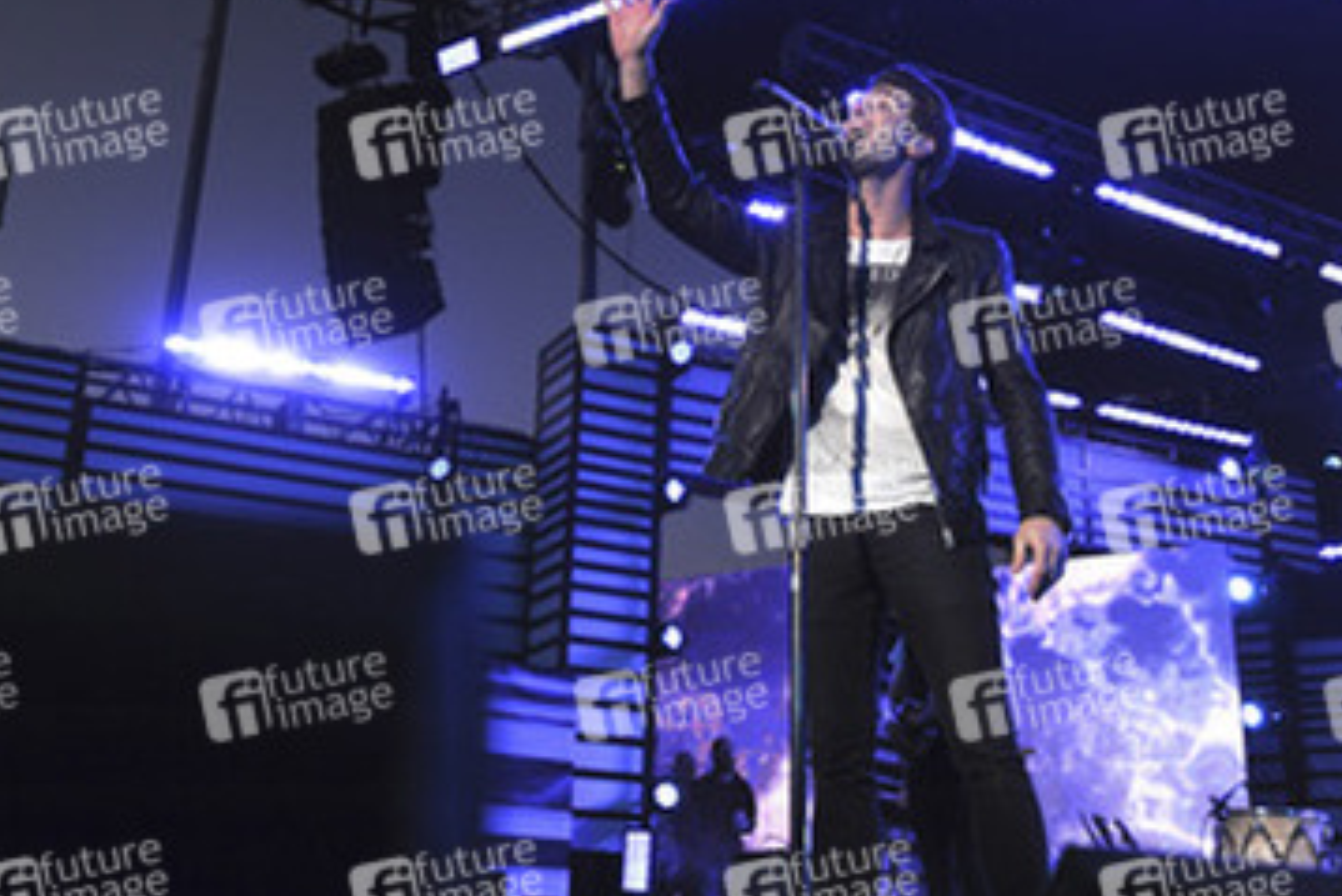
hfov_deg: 44.5
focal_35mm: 44
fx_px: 1641
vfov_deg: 30.5
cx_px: 720
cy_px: 416
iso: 1250
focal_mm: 35
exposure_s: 1/400
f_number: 2.8
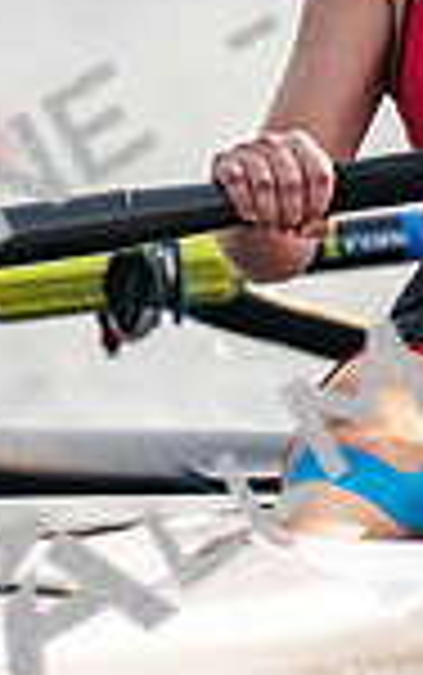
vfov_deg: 0.9
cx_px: 909
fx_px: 43447
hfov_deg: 0.6
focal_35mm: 2360
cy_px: 11
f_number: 4
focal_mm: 600
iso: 320
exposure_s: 1/2500
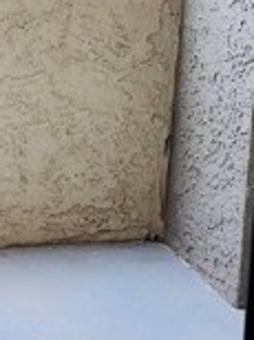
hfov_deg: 10.2
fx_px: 1374
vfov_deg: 14.1
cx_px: -130
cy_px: 181
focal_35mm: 140
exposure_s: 1/120
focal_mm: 4
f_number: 1.8
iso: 25
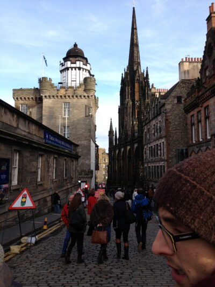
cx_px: 108
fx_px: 290
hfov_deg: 40.7
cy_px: 144
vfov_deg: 52.6
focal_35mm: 35
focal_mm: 4.28
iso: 50
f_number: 2.4
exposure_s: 1/502
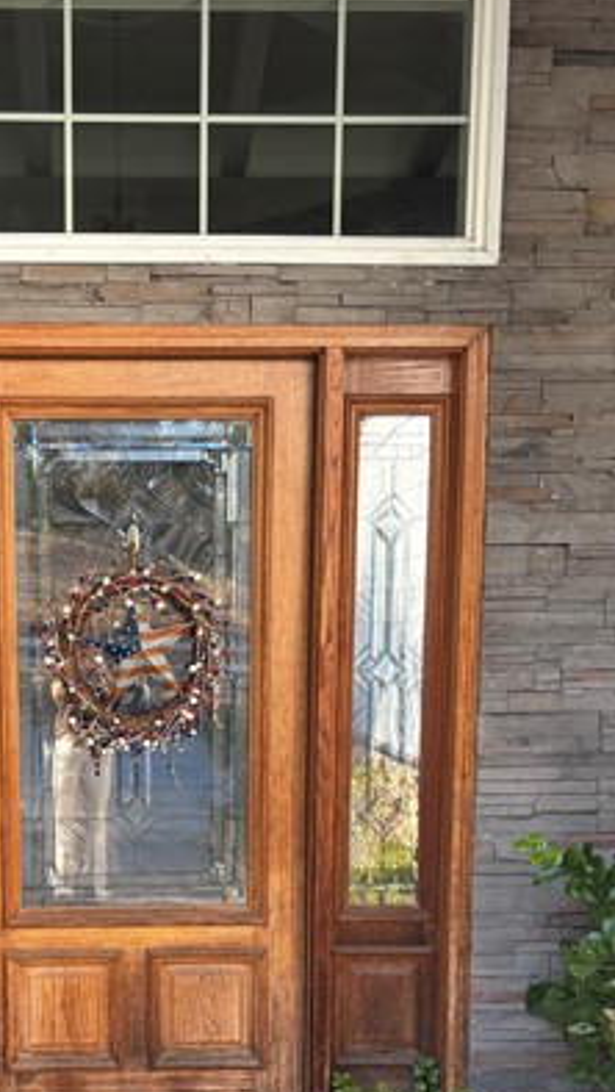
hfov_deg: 25.6
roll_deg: -0.4
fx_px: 1332
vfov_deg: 43.4
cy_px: 798
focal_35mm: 46
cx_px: 130
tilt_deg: -6.8
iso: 50
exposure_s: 1/121
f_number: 1.6
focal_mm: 5.96
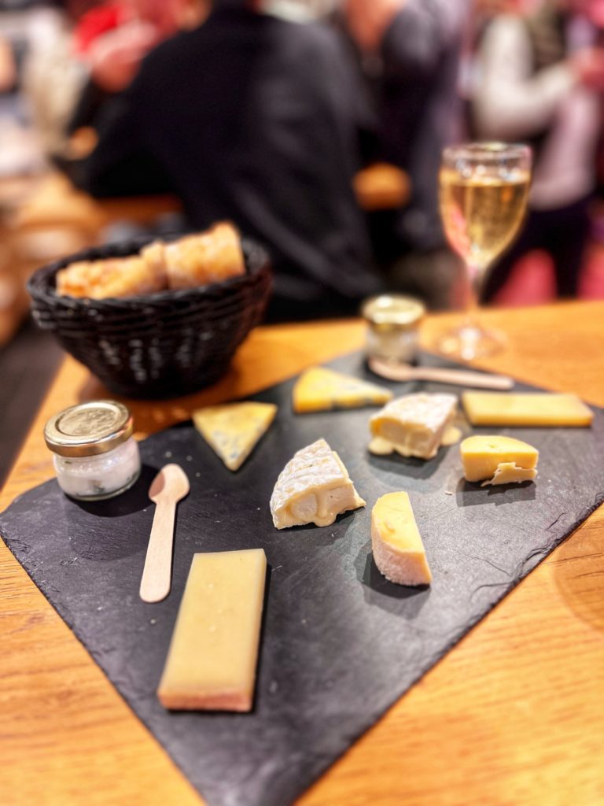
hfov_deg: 53.1
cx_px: 302
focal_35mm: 26
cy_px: 403
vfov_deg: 67.3
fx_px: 605
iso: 100
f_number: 1.5
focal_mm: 5.7
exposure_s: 1/100
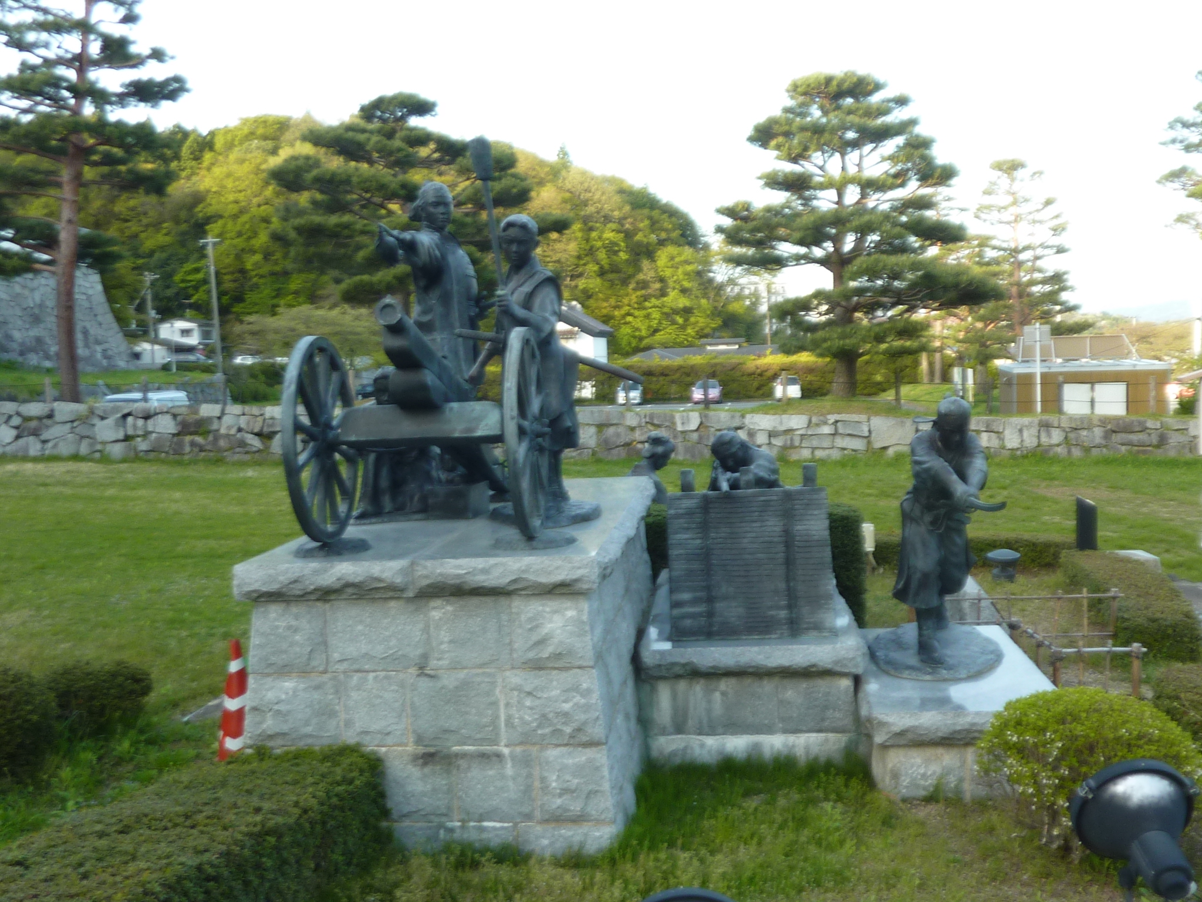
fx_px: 1146
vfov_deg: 42.9
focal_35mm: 33
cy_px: 451
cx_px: 601
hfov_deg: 55.4
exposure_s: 1/100
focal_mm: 4.1
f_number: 3.3
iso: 80
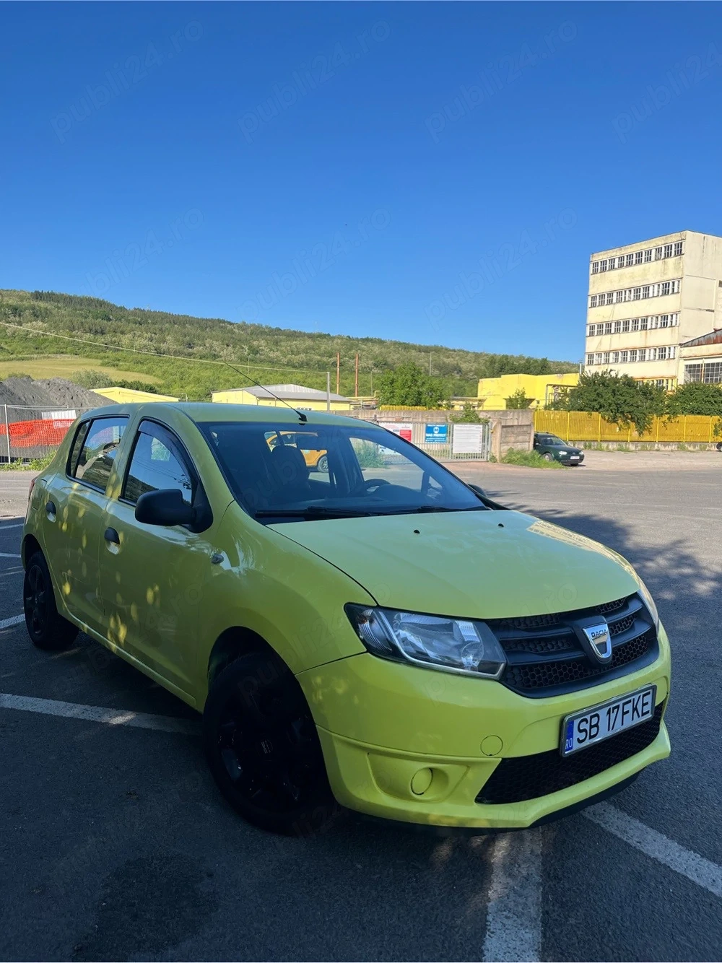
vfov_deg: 67.3
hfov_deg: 53.0
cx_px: 361
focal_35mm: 26
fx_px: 723
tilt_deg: -3.3
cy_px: 482
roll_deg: -1.0
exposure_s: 1/2309
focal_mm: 5.1
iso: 50
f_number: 1.6
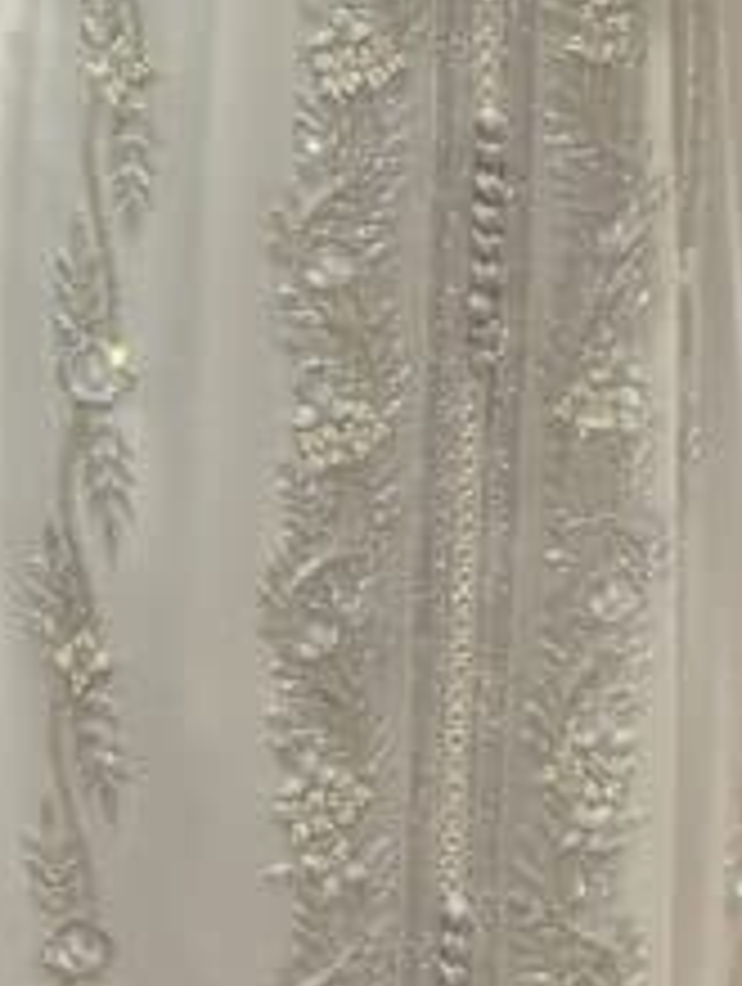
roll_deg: -2.2
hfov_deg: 6.1
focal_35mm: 243
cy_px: -101
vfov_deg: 8.1
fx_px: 6925
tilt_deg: -13.5
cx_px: 292
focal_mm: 16.89
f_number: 2.8
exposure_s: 1/50
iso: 640
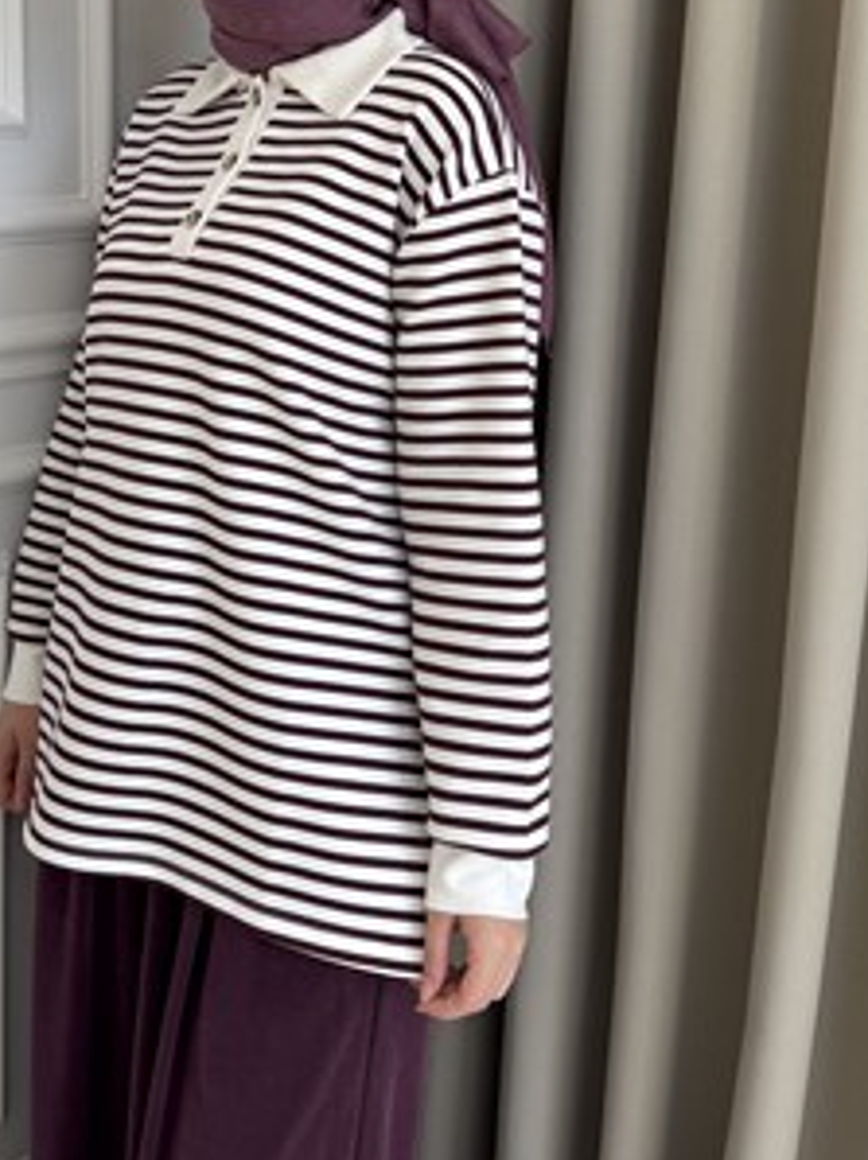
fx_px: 1440
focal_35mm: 43
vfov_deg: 42.7
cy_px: 309
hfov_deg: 33.2
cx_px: 272
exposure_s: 1/121
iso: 64
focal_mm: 6.76
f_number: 1.78
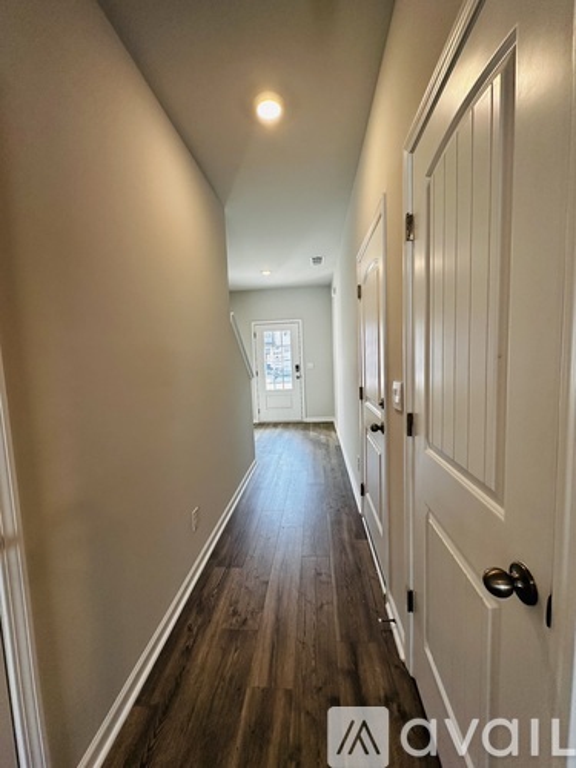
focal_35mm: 14
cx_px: 288
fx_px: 311
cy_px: 384
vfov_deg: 102.1
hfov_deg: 85.7
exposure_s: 1/120
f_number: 2.2
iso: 100
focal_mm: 2.22
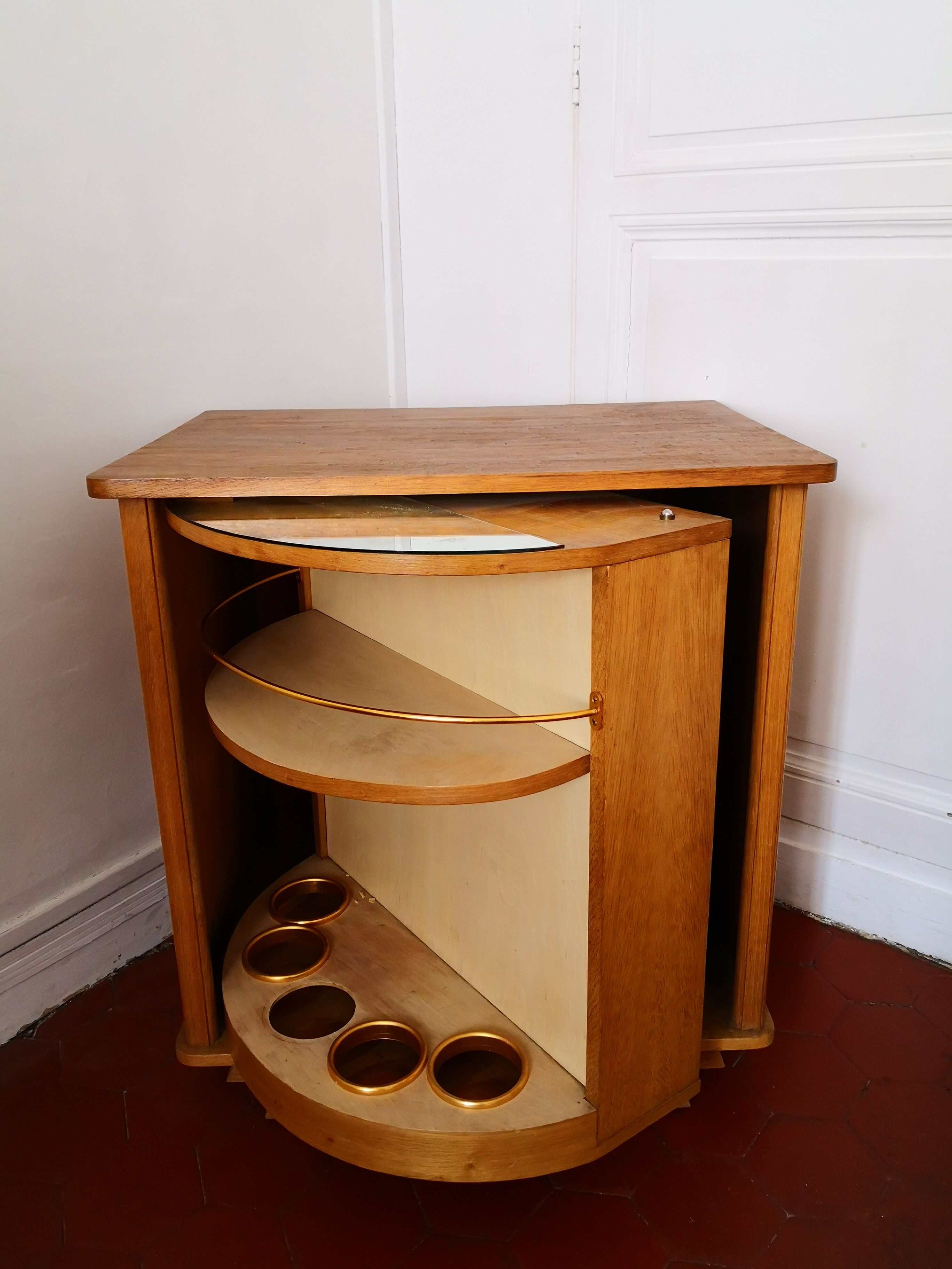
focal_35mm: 27
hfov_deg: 51.4
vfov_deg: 65.3
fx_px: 990
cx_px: 476
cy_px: 634
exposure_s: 1/25
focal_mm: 3.95
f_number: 1.6
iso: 320
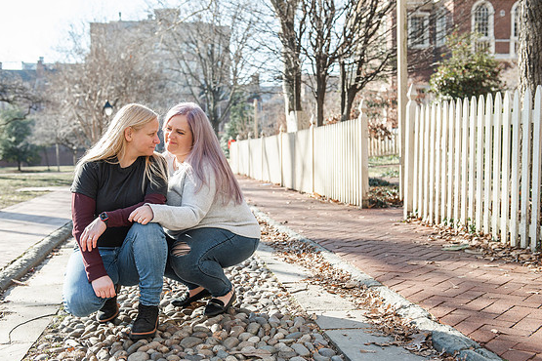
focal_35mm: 48
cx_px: 275
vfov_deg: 28.1
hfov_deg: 41.1
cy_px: 180
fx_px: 723
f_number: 4
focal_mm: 44
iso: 400
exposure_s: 1/1000
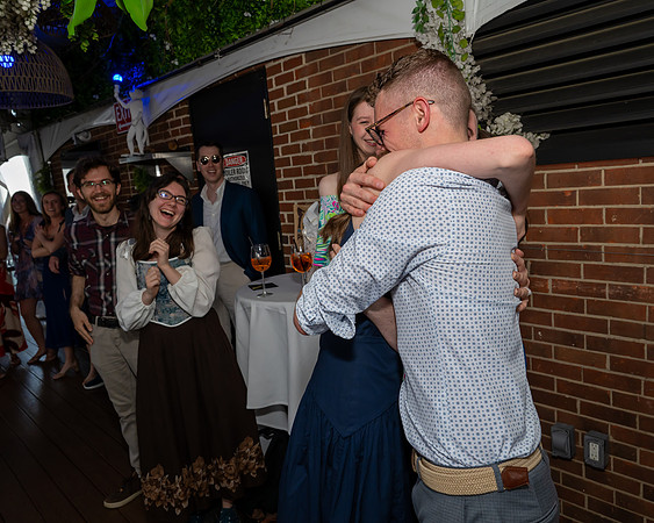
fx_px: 523
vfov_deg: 53.1
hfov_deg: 64.0
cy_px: 262
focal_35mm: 27
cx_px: 330
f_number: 7.1
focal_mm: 24
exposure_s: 1/250
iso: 640
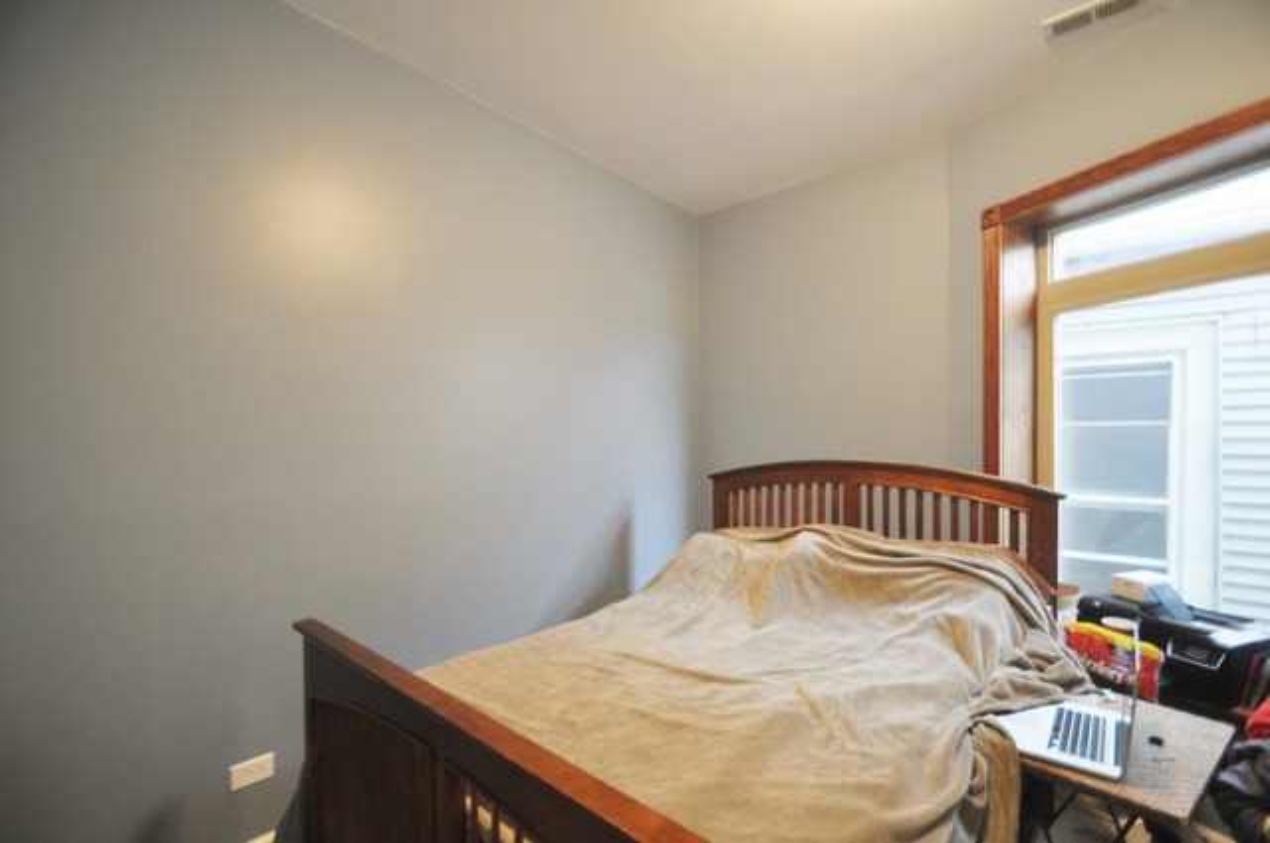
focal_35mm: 15
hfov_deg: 100.5
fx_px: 528
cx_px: 635
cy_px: 422
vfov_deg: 77.2
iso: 800
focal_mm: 10
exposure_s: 1/30
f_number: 3.5
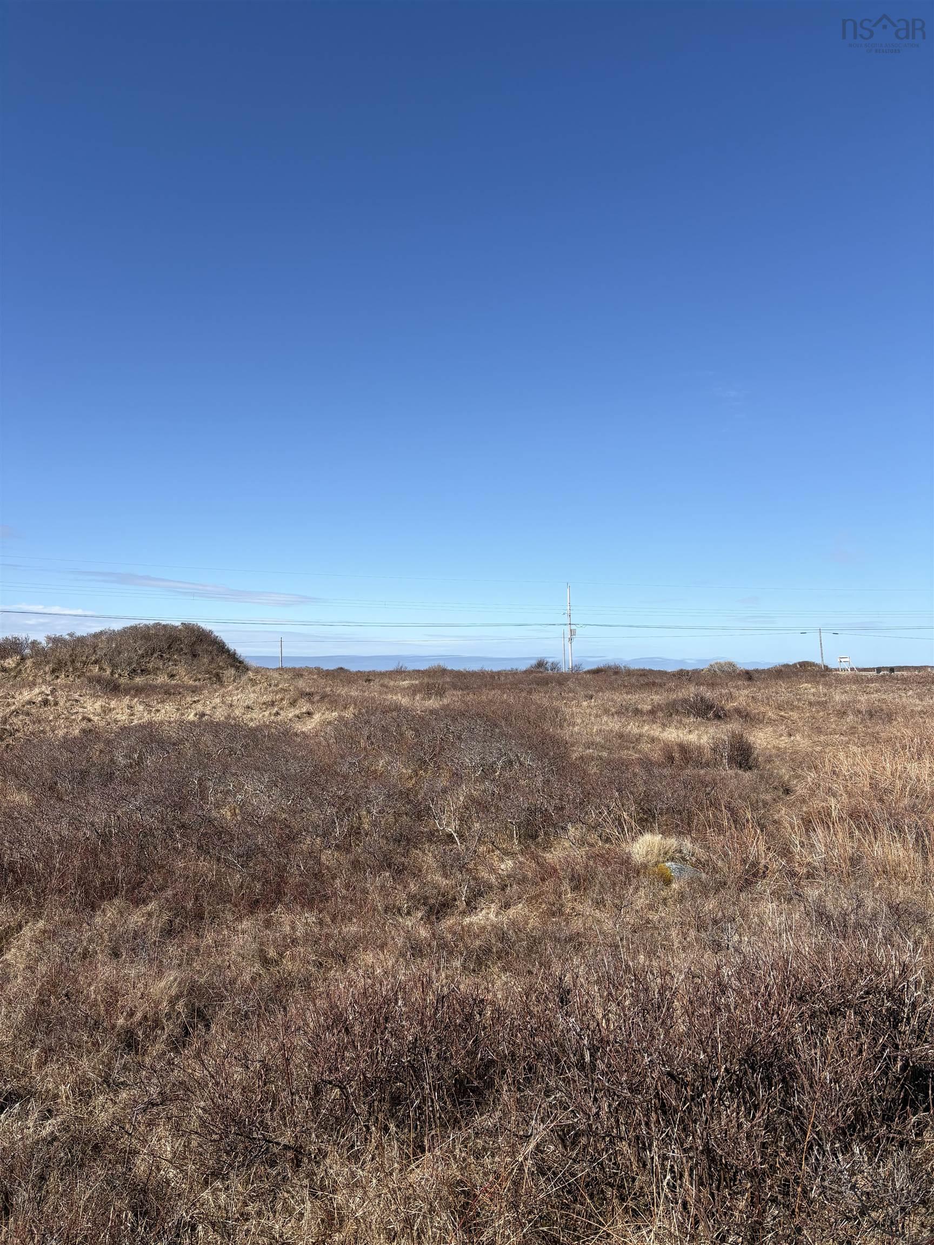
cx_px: 467
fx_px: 935
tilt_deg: +4.2
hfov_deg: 53.1
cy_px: 622
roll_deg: +0.8
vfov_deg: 67.3
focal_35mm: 26
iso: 50
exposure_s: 1/4329
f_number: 1.6
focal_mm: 5.96
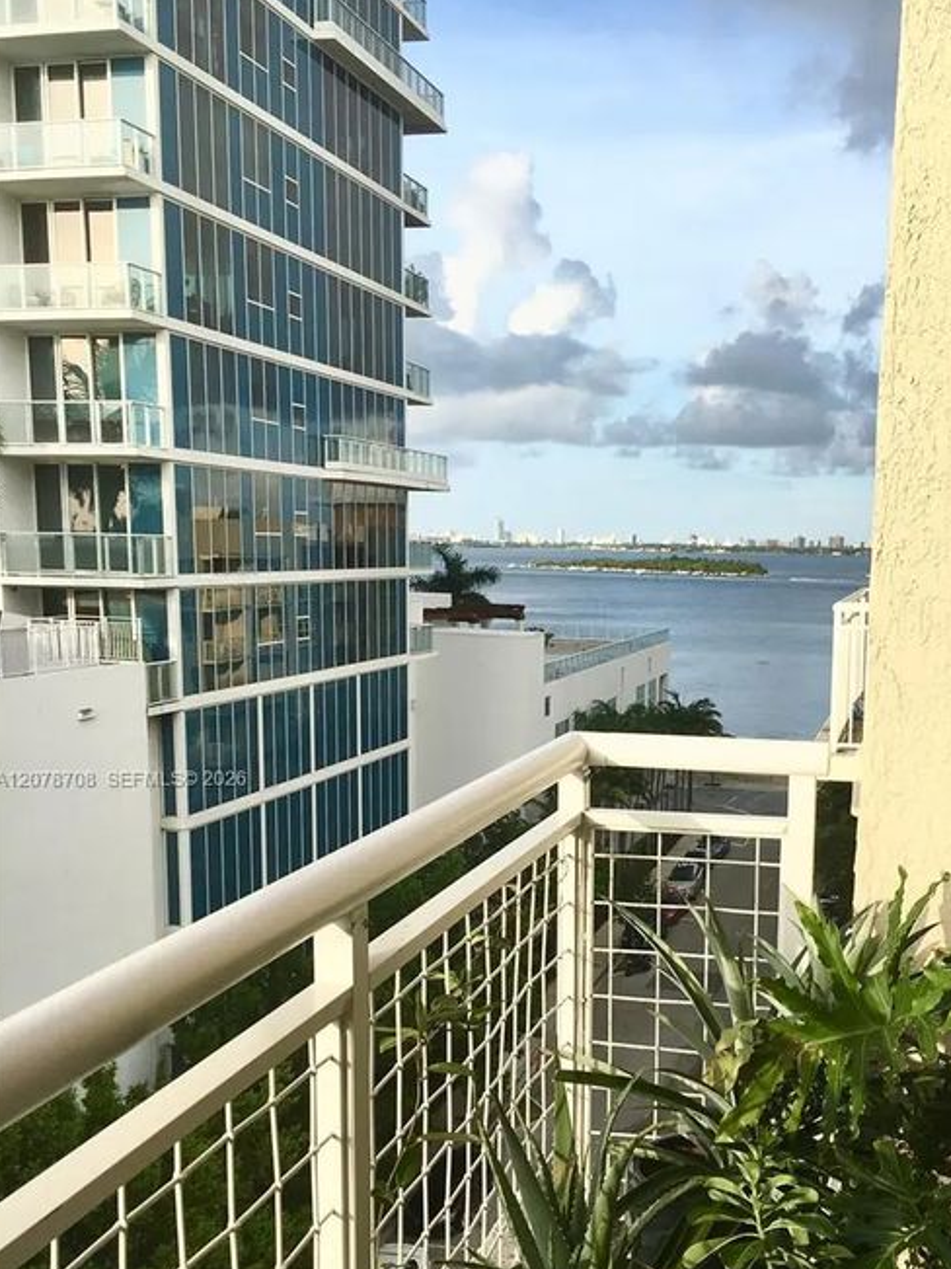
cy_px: 781
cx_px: 614
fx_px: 1392
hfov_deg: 37.4
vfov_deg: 48.6
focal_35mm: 38
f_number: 2.2
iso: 25
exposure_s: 1/845
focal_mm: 4.15
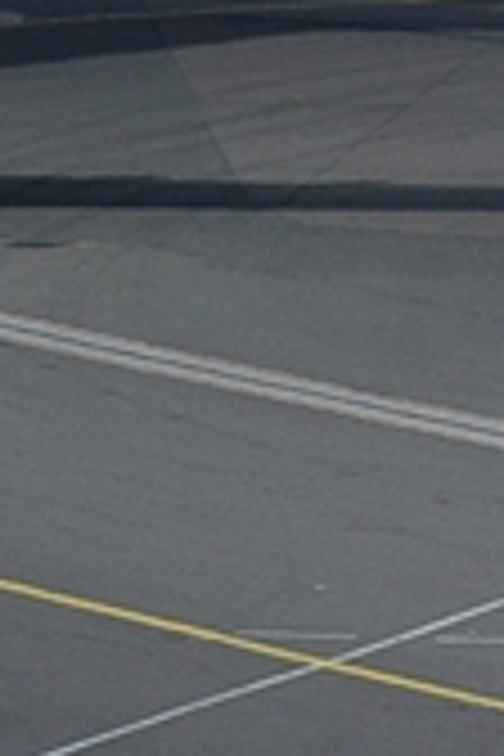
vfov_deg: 1.6
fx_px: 26941
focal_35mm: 1283
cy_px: -322
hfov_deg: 1.1
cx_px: -855
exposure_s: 1/1000
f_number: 8
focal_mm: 140
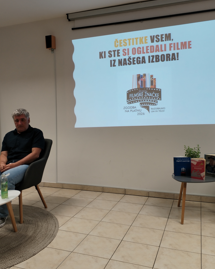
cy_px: 128
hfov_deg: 43.3
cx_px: 99
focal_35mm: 34
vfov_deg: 52.8
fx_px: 270
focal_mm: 4.75
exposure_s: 1/60
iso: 246
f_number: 1.8
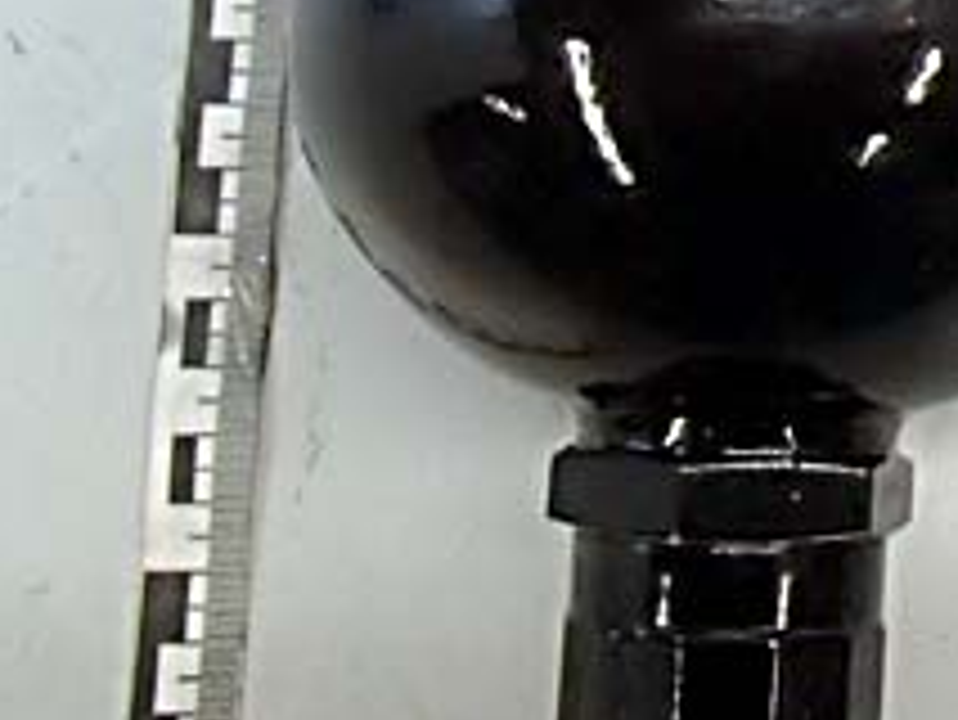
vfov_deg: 17.0
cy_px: -90
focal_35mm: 84
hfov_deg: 22.0
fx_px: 2326
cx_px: 1057
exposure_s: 1/30
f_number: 3.9
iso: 640
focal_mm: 5
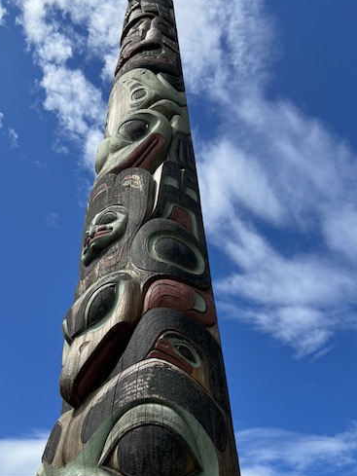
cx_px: 156
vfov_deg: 53.9
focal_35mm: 34
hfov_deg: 41.7
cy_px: 254
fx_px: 467
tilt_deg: +49.4
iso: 50
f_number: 1.5
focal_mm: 5.7
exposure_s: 1/4115
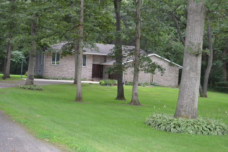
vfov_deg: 23.8
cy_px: 76
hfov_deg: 35.0
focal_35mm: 57
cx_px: 114
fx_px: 361
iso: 320
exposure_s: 1/125
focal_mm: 38
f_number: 5.6
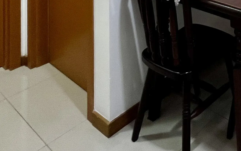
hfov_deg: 37.3
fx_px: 276
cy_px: -122
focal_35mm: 42
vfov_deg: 20.8
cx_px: 280
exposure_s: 1/60
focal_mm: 1.57
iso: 125
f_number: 1.8
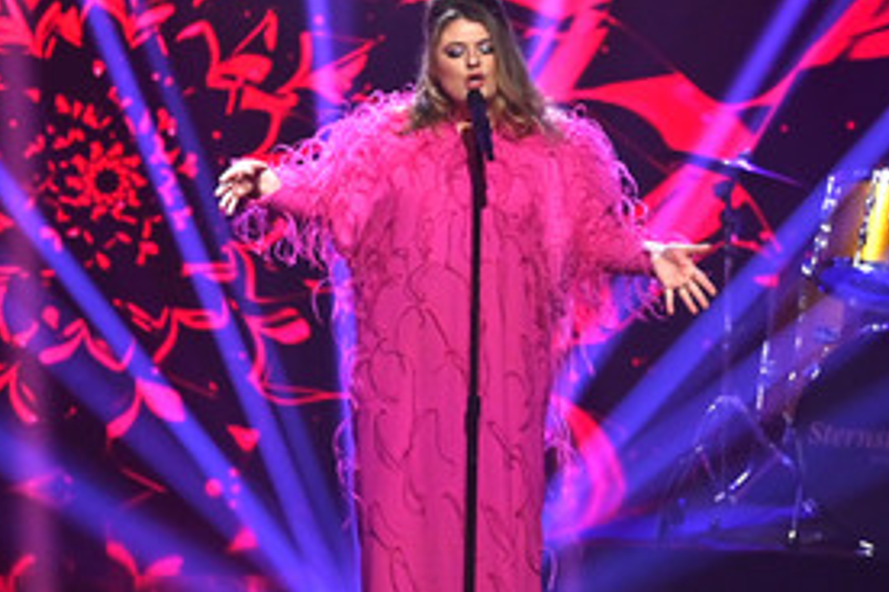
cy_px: 338
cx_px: 470
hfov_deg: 8.7
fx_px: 5827
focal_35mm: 236
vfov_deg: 5.8
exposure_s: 1/500
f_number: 2.8
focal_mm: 145
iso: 1600
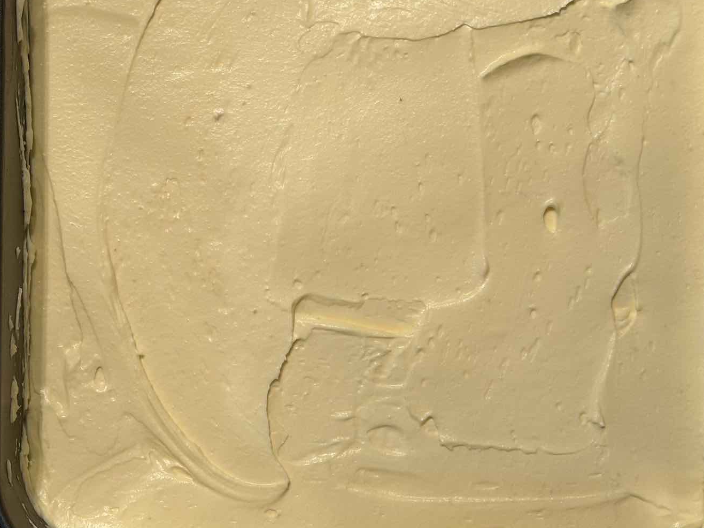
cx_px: 344
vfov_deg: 20.9
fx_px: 1423
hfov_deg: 27.8
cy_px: 182
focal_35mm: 70
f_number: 1.78
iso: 64
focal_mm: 6.86
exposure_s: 1/50
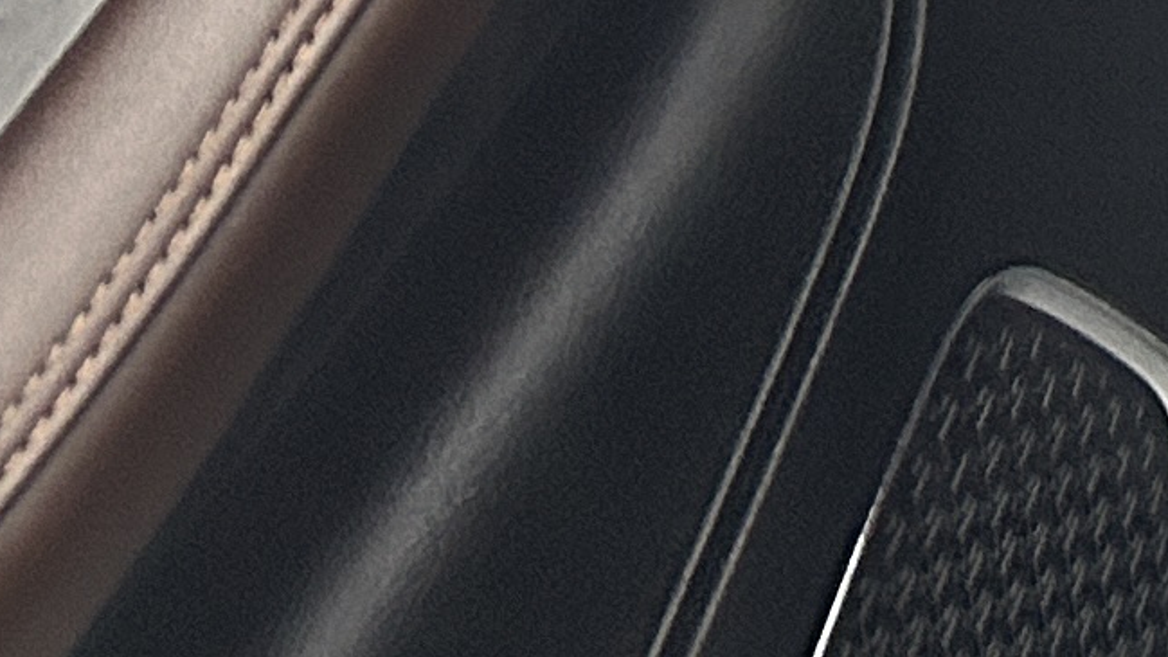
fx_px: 5451
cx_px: 3257
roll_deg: -4.2
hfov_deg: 9.9
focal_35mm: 176
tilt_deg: -19.4
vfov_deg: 6.1
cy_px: -1688
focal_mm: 5.7
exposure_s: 1/50
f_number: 1.5
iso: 200
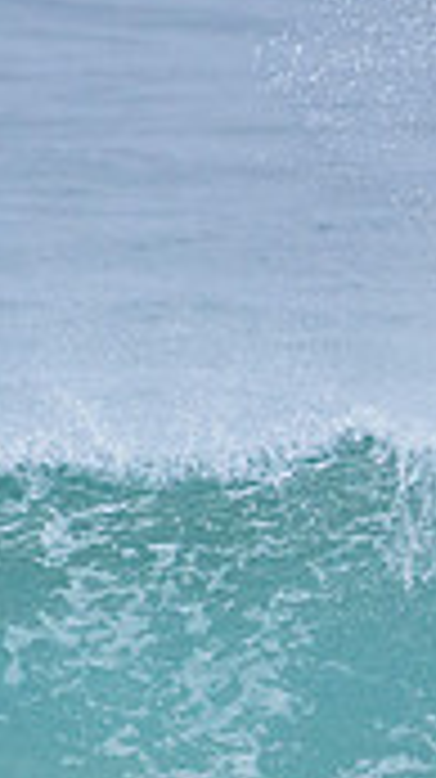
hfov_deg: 0.6
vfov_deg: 1.0
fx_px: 44276
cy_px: 568
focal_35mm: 2149
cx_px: 1228
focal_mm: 500
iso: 2000
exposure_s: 1/2000
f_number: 5.6
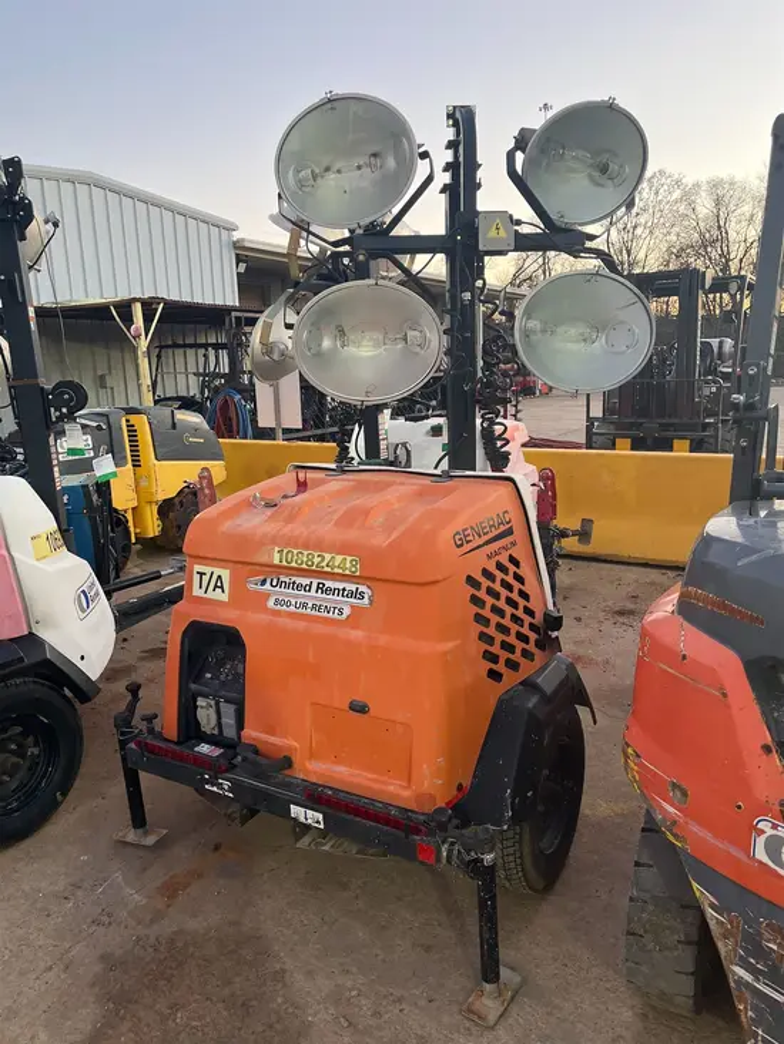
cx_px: 392
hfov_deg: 53.1
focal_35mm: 26
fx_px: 785
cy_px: 522
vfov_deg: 67.3
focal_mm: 5.1
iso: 250
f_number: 1.6
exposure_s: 1/60
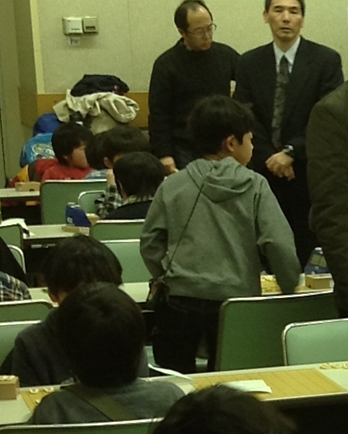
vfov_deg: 11.7
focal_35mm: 163
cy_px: 440
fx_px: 2097
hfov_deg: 8.9
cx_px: 732
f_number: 2.4
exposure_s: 1/15
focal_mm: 4.28
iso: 80
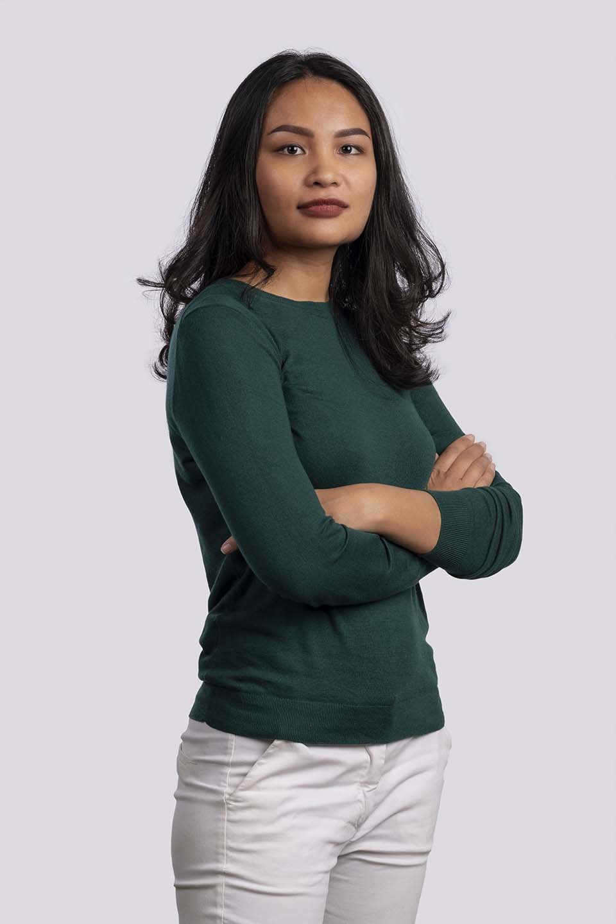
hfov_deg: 13.0
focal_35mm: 105
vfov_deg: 19.5
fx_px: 2695
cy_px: 462
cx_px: 308
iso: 125
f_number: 10
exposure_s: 1/250
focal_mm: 105
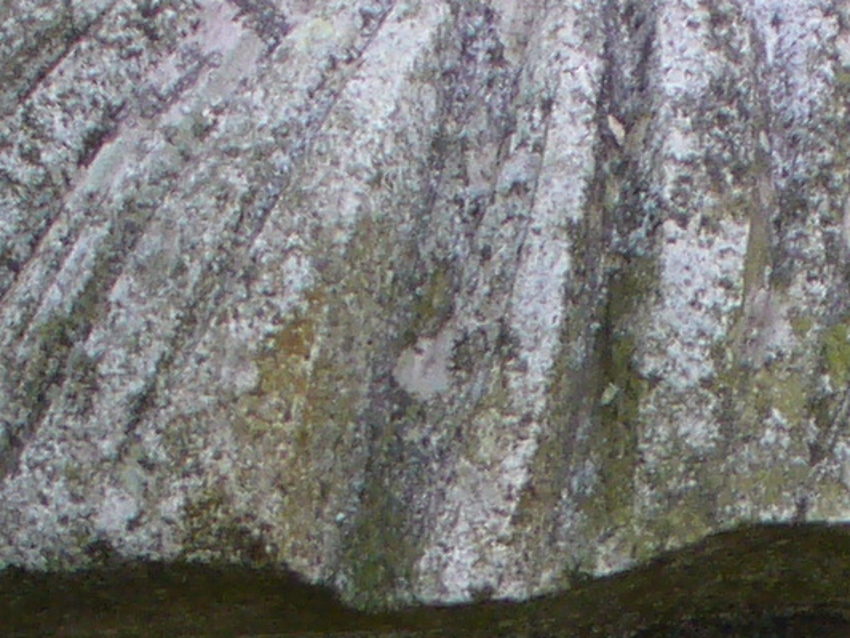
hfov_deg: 10.0
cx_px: 933
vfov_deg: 7.3
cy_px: 1178
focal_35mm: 196
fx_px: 4813
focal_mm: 6.1
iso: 80
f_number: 2.8
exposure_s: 1/60
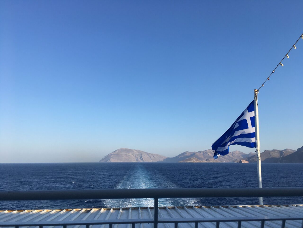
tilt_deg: +10.5
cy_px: 114
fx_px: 254
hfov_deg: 61.7
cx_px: 152
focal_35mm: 29
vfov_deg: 48.2
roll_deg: +0.1
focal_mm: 4.15
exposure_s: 1/1304
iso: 25
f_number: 2.2
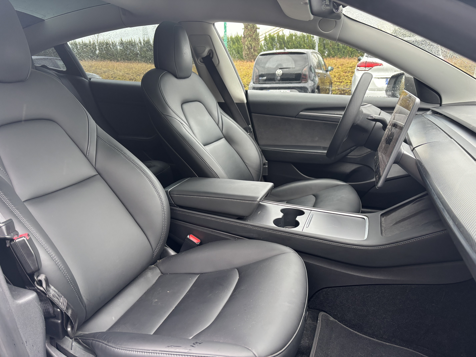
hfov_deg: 67.3
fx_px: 358
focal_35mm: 26
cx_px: 238
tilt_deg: -16.3
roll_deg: +0.9
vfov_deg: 53.1
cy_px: 178
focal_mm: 5.96
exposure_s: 1/85
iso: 125
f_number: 1.6
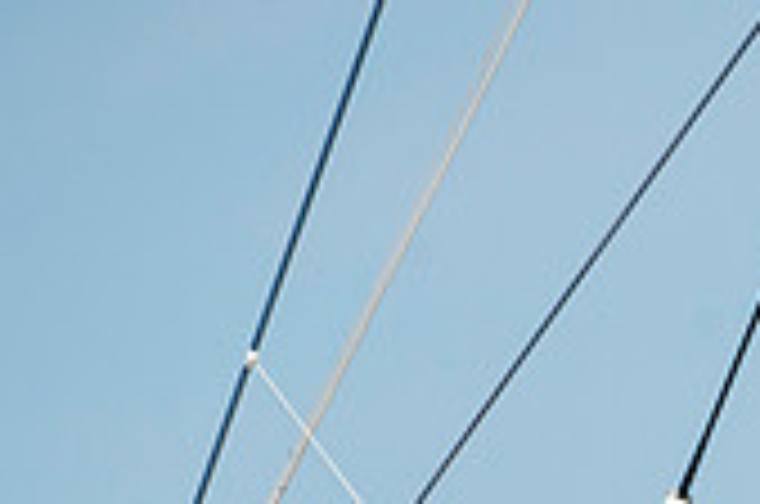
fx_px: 43385
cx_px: 657
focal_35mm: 2059
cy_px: 796
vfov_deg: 0.7
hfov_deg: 1.0
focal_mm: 600
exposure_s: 1/3200
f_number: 5
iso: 400
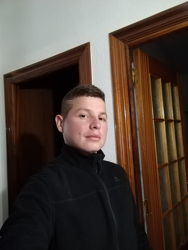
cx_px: 94
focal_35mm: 24
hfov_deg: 56.8
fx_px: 174
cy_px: 125
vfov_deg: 71.6
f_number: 2.45
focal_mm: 3.25
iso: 953
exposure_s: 1/20
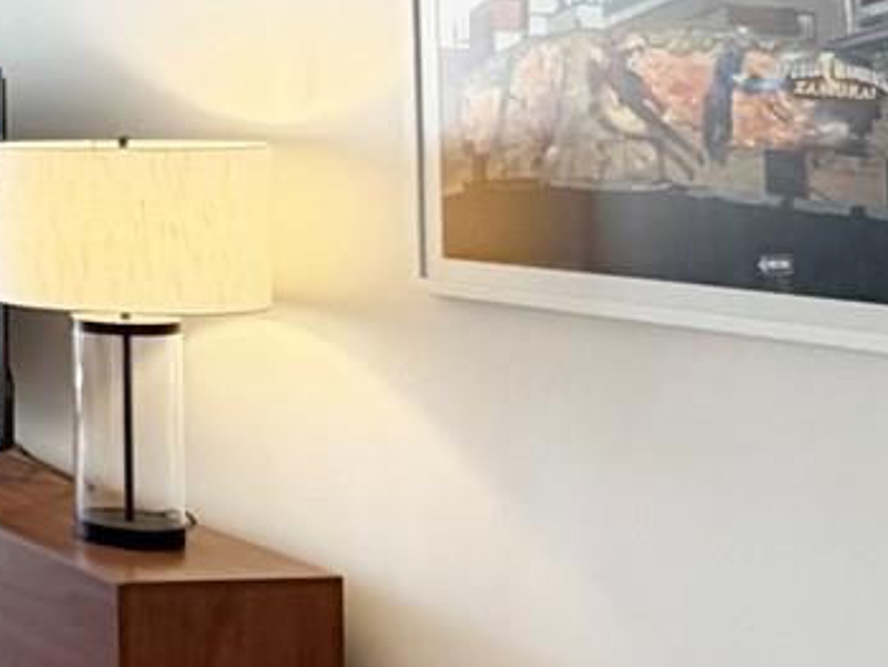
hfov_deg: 18.4
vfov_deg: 22.7
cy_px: 139
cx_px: -931
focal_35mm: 64
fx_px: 1643
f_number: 2.2
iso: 200
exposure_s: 1/120
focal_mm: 2.22
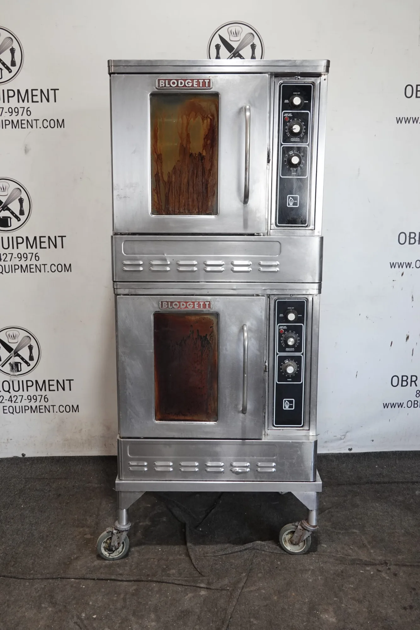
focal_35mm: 37
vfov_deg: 51.9
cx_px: 210
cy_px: 315
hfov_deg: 36.0
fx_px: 647
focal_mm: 13.84
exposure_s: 1/40
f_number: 3.5
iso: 500
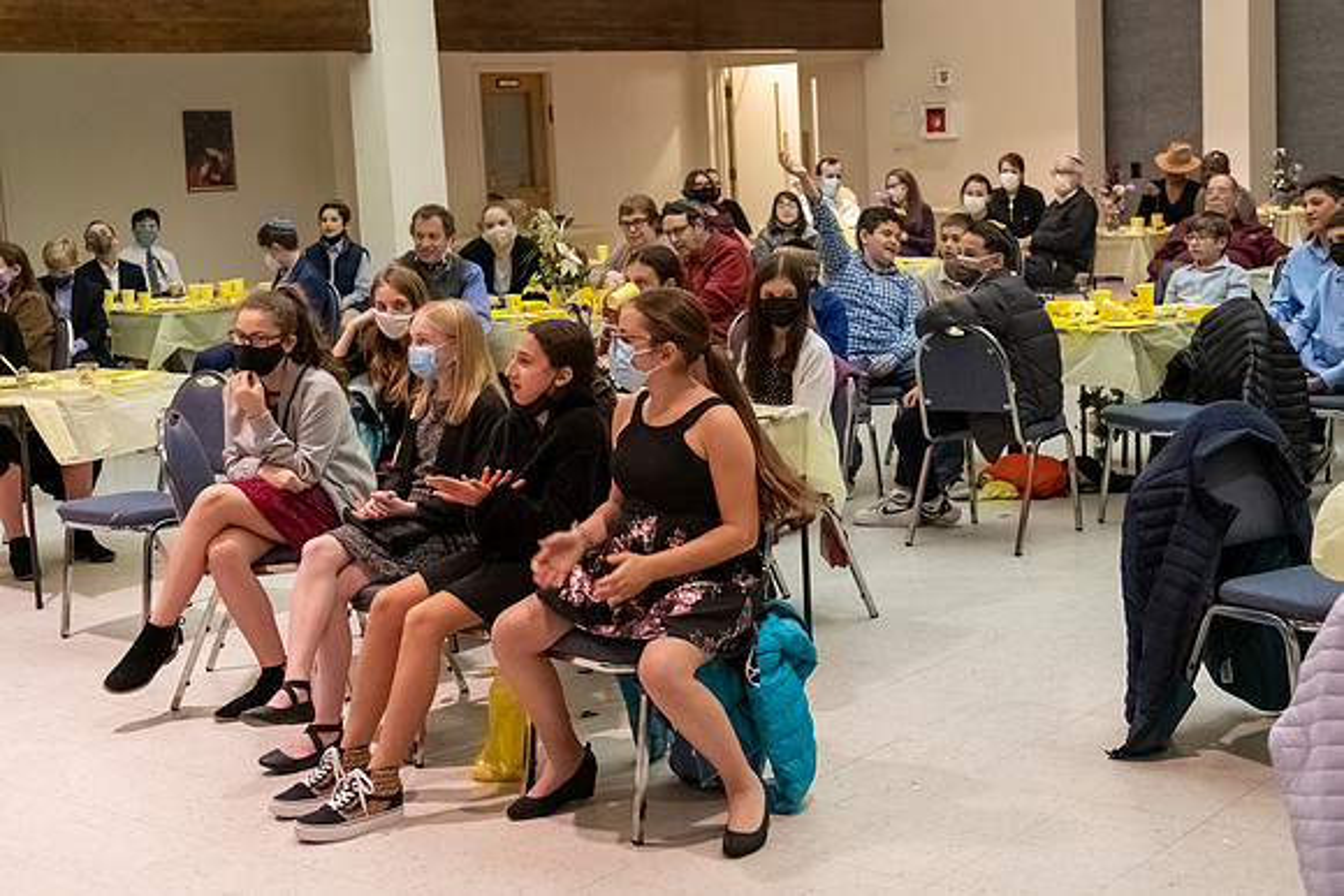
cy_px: 418
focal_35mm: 54
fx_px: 2001
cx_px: 750
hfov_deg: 37.1
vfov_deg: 25.3
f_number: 2.8
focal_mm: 32
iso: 4000
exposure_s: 1/125
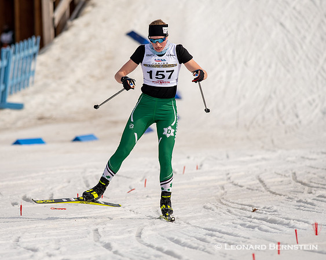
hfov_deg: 3.8
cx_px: 127
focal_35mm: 515
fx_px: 4971
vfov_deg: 3.0
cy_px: 132
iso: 400
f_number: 4.5
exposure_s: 1/3200
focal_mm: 300
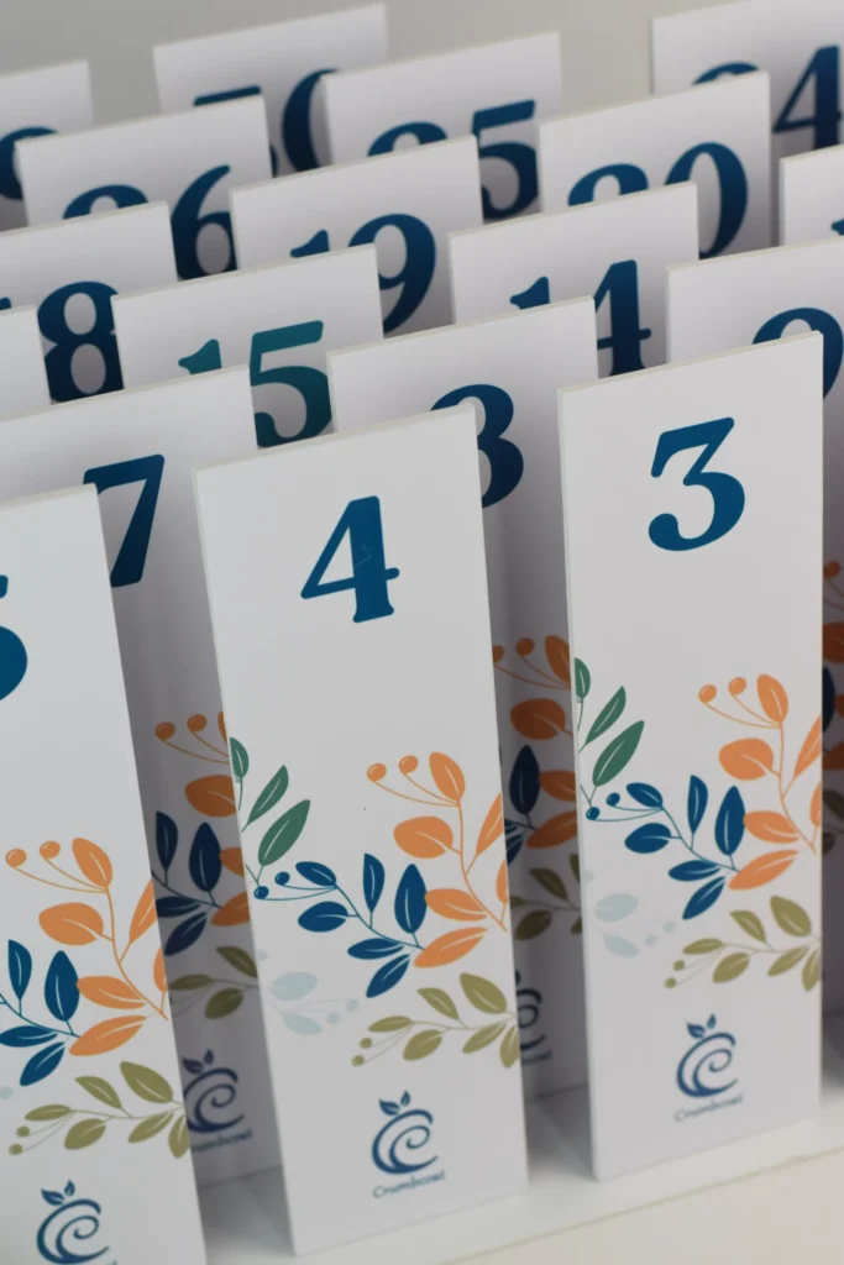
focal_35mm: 75
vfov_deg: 27.0
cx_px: 422
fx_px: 2636
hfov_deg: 18.2
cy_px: 632
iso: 1600
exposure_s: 1/250
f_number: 4.5
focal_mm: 50
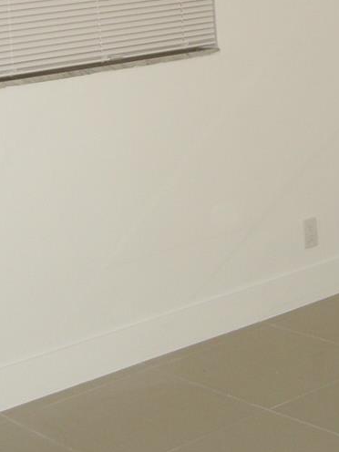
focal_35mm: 92
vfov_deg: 20.9
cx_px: 190
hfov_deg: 16.1
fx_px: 1201
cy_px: 60
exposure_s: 1/60
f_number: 2.8
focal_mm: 7.9
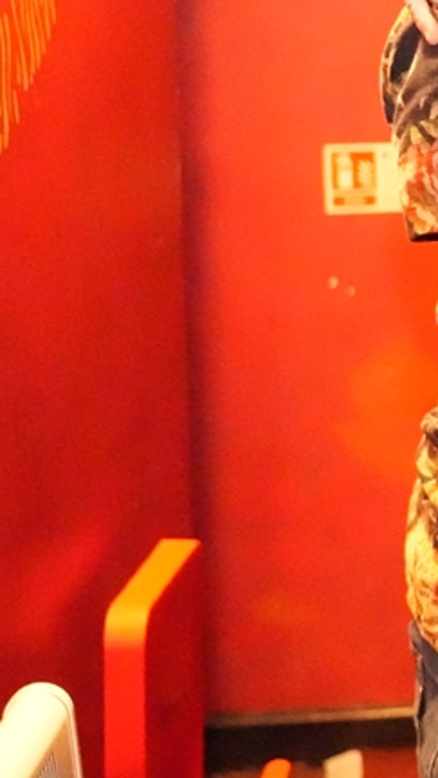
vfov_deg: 16.6
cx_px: 1069
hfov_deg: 8.6
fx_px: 2643
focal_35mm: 128
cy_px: 104
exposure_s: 1/160
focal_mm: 44
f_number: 4
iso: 51200
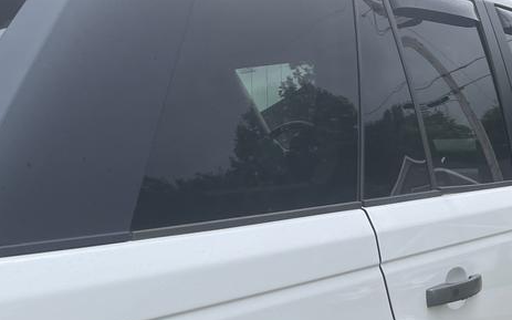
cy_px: 352
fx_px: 851
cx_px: 300
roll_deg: +1.2
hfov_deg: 33.4
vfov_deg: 20.3
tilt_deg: -6.7
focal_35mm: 61
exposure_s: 1/654
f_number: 1.6
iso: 32
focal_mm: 4.2
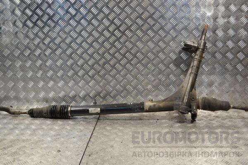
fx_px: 269
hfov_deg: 49.6
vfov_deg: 34.2
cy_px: 82
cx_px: 124
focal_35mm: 39
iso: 400
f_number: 5
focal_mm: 26
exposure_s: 1/100
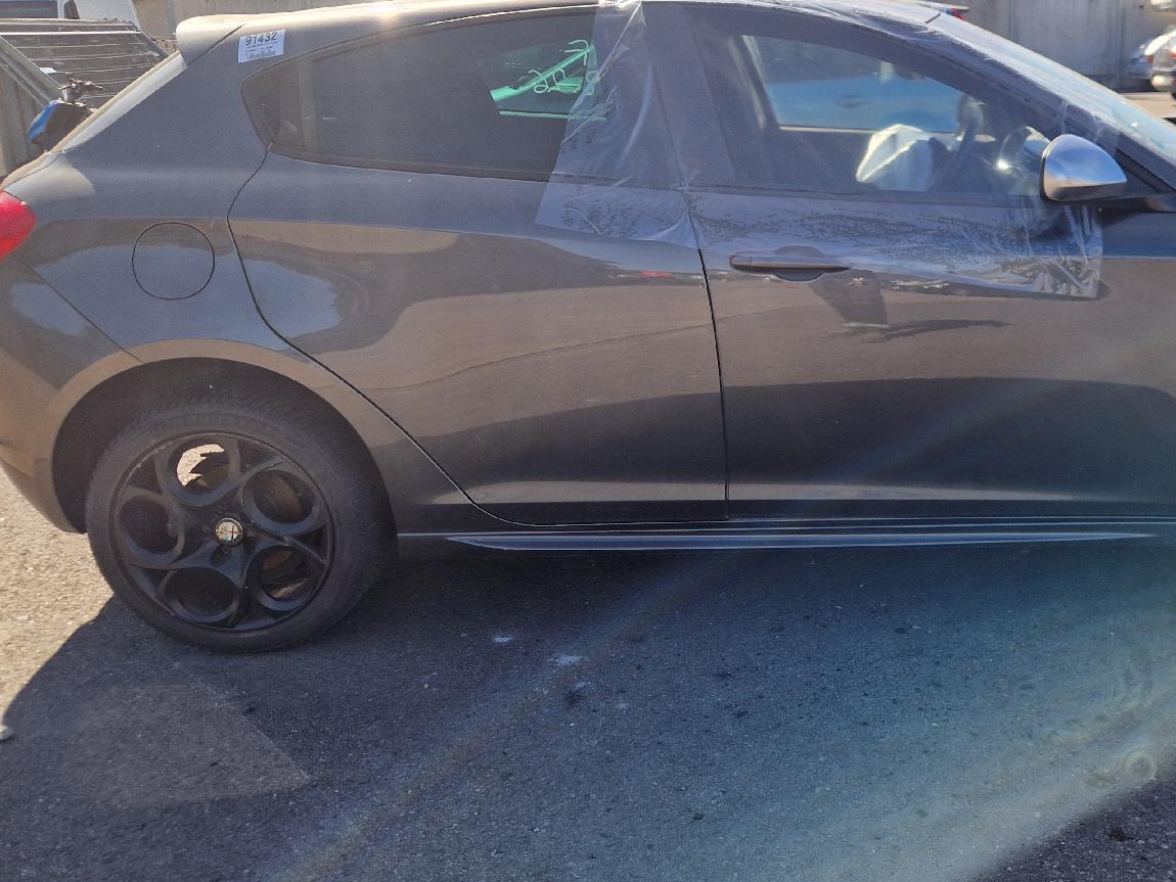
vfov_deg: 39.5
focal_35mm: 36
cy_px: 343
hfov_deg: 50.0
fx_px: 1223
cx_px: 822
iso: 50
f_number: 1.8
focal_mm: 5.4
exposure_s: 1/909
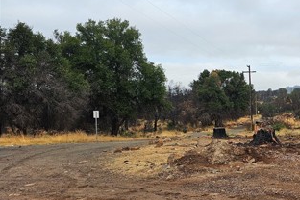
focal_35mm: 49
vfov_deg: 27.2
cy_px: 143
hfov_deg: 36.0
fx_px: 408
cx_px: 307
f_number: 1.7
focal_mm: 6.3
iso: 10
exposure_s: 1/191
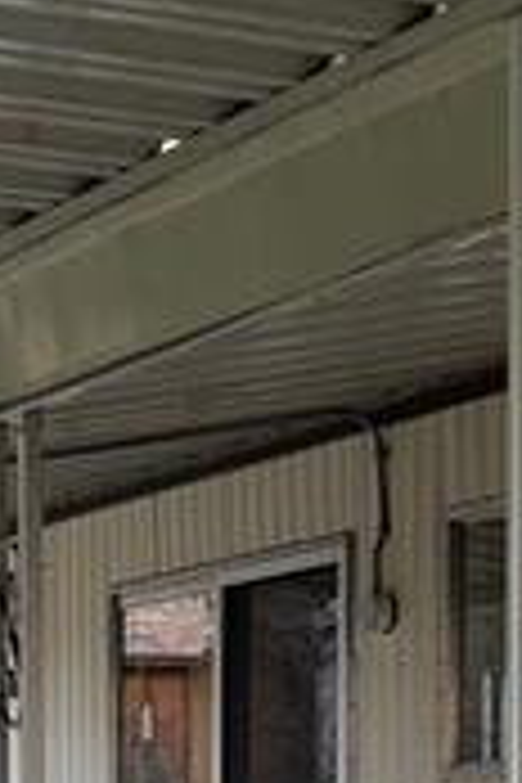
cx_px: -522
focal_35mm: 147
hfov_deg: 8.8
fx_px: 3197
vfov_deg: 13.5
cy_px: 990
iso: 200
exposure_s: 1/121
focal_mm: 6.76
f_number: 1.78
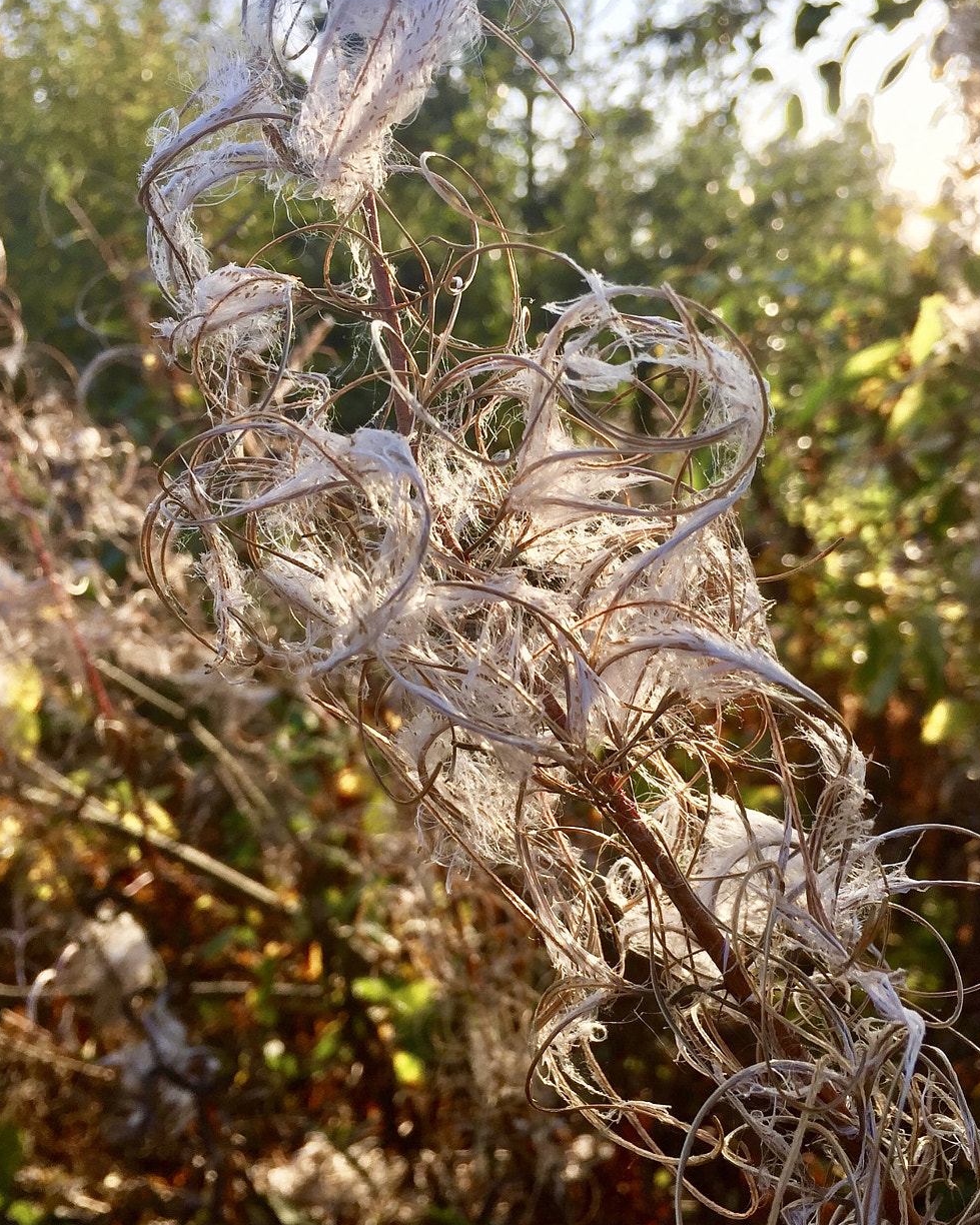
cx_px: 535
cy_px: 649
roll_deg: -0.4
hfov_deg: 40.1
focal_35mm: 37
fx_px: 1342
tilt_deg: -11.1
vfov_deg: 49.1
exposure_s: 1/775
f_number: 2.2
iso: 32
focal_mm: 4.15
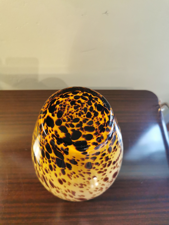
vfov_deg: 65.3
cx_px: 84
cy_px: 112
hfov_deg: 51.4
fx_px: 176
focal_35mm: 27
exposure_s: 1/50
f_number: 1.6
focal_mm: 5.56
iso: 320
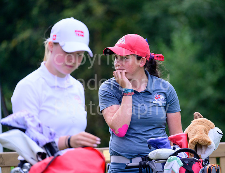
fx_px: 2509
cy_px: 89
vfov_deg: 3.9
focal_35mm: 383
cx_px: 133
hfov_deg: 5.1
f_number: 5.6
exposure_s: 1/1600
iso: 1600
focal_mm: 340
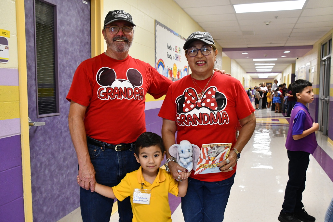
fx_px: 287
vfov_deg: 42.3
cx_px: 166
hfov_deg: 60.3
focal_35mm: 31
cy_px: 111
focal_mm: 21
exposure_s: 1/100
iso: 2500
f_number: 5
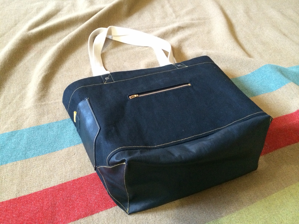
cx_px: 150
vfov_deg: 46.8
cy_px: 112
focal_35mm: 30
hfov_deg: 60.0
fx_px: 259
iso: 500
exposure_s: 1/15
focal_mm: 4.12
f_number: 2.2
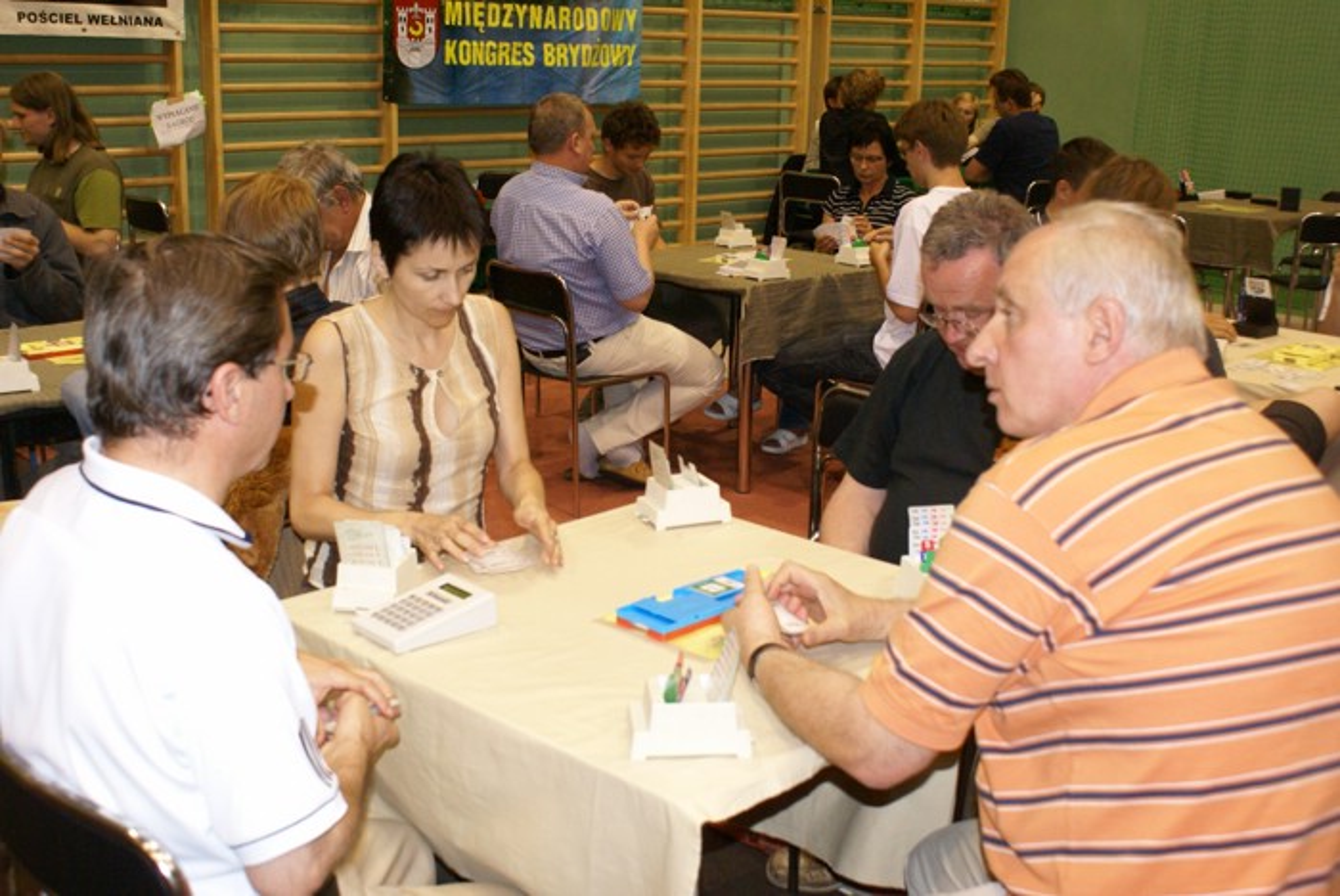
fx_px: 1453
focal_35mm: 39
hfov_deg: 49.5
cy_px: 448
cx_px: 670
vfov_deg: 34.3
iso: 800
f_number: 5.6
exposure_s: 1/60
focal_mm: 26
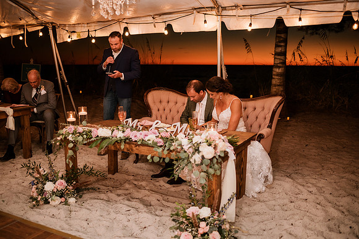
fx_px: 365
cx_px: 180
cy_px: 120
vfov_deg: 36.4
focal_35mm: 37
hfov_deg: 52.4
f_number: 2
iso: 500
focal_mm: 35
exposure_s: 1/200
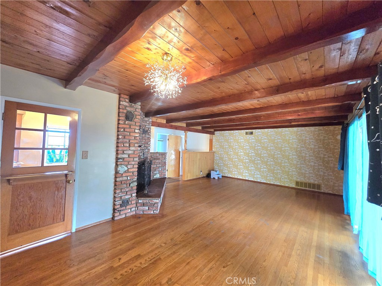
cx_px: 191
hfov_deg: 106.2
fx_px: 143
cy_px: 143
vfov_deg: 89.9
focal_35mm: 13
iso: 500
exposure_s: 1/60.2
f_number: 2.2
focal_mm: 2.2
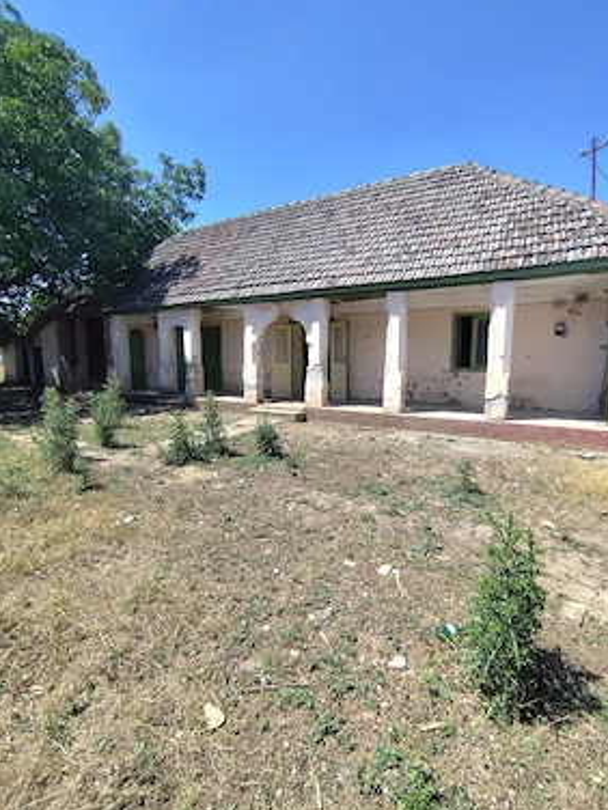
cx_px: 319
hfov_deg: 74.7
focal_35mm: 17
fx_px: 398
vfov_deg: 91.0
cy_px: 406
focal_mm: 1.65
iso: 50
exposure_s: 1/1111
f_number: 2.2
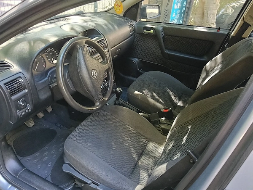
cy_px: 95
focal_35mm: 27
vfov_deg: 51.5
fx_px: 198
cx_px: 126
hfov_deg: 65.2
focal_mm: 3.98
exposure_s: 1/33.3
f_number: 1.8
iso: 500
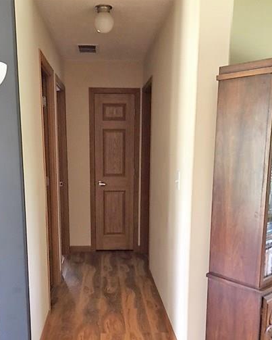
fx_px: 362
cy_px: 212
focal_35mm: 36
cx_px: 115
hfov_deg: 41.1
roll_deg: +0.7
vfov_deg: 49.8
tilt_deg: -10.3
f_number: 2.2
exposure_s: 1/30
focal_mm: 4.15
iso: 125
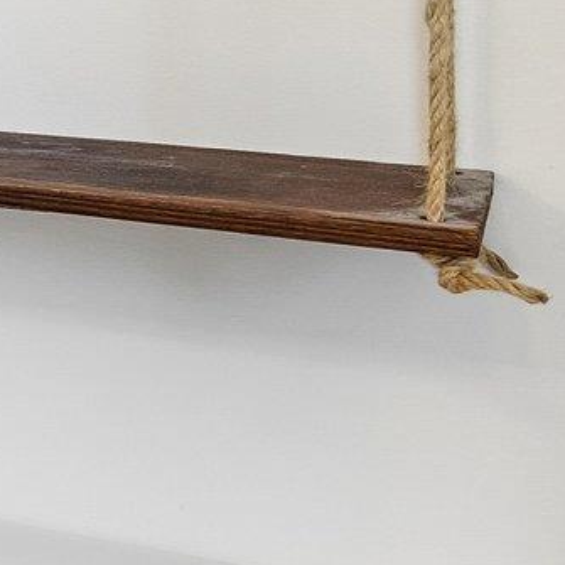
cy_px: 33
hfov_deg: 11.4
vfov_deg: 20.4
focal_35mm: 83
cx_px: -1145
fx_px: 1533
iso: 250
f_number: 8
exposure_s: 1/20
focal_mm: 16
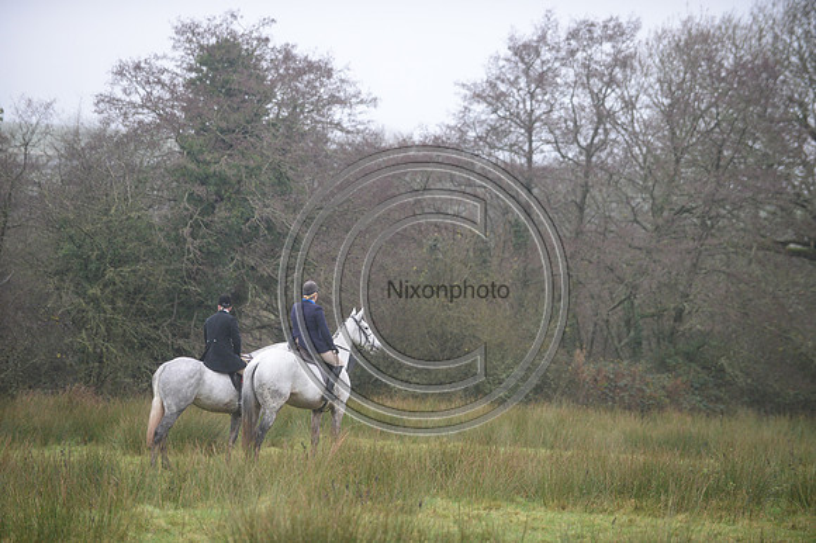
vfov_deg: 8.8
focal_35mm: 155
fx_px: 3511
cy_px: 272
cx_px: 408
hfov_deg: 13.3
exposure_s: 1/800
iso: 1600
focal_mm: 155
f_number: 2.8
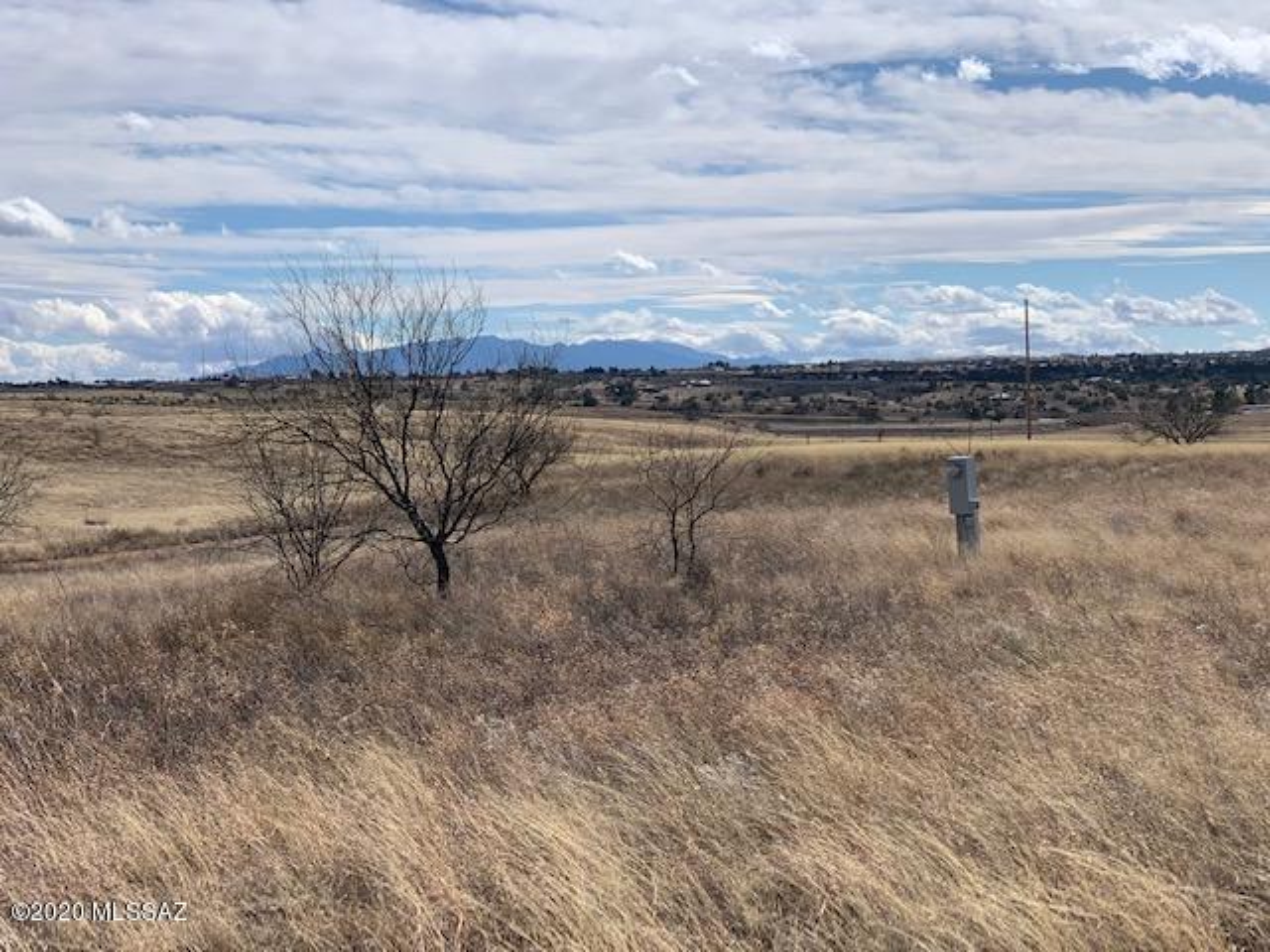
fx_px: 1908
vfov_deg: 28.0
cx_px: 635
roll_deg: +0.9
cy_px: 476
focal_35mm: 52
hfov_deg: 36.8
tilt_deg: -2.2
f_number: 2.4
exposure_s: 1/2519
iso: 16
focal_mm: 6
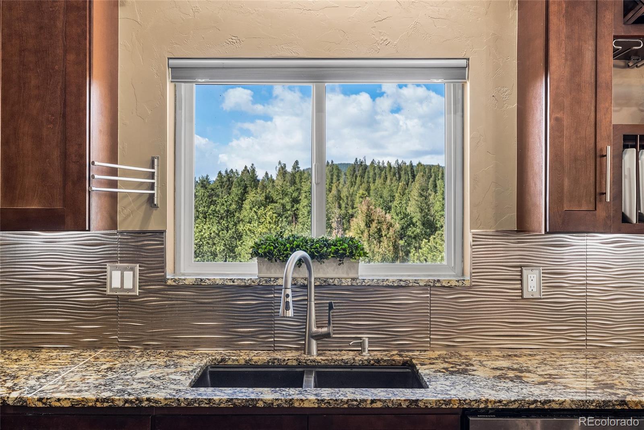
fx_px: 626
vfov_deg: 37.9
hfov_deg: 54.4
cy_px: 215
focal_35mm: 35
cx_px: 322
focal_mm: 35
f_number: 8
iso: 200
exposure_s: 1/2
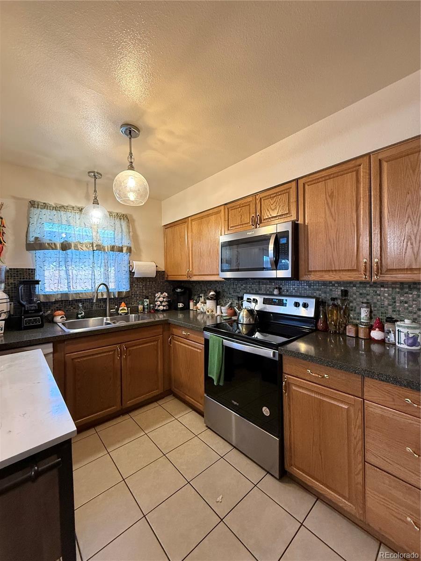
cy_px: 280
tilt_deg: +0.9
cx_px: 210
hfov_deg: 85.7
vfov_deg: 102.1
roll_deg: +0.4
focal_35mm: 14
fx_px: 227
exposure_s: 1/60
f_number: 2.2
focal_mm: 2.22
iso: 400
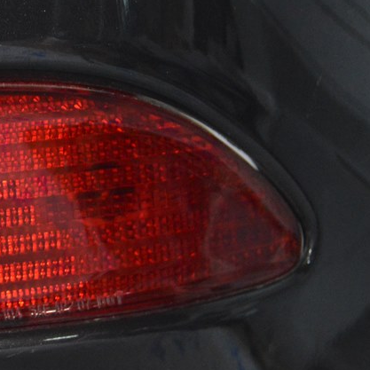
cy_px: 151
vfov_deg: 10.2
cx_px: -61
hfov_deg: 10.0
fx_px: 2080
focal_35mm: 172
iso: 3200
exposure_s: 1/60
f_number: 5.6
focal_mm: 55
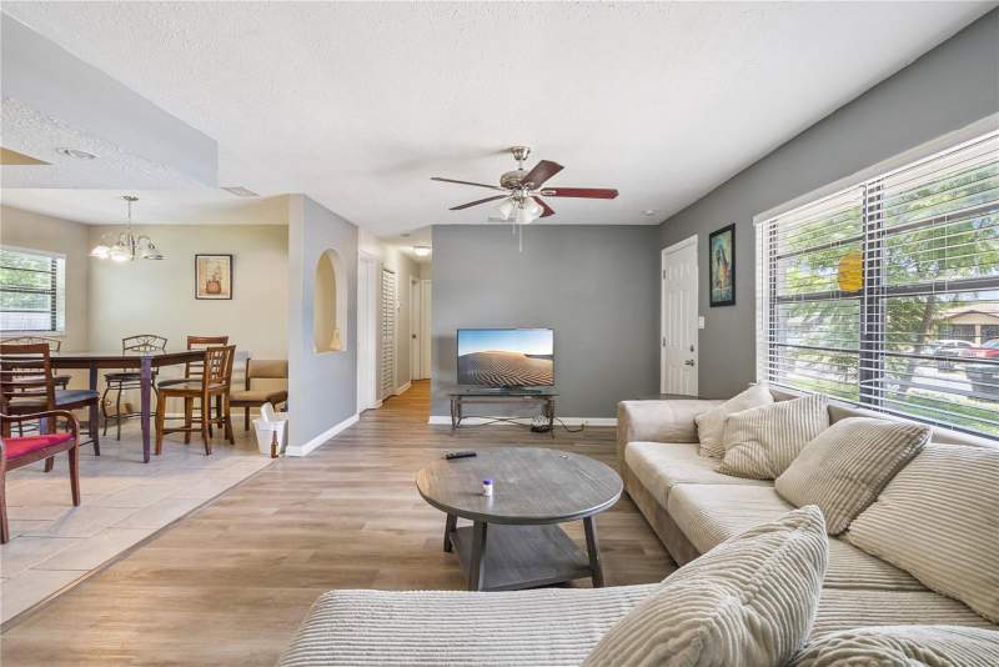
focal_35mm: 16
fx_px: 444
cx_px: 500
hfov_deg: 96.7
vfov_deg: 73.8
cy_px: 334
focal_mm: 16
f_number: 8
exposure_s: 1/40
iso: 1250
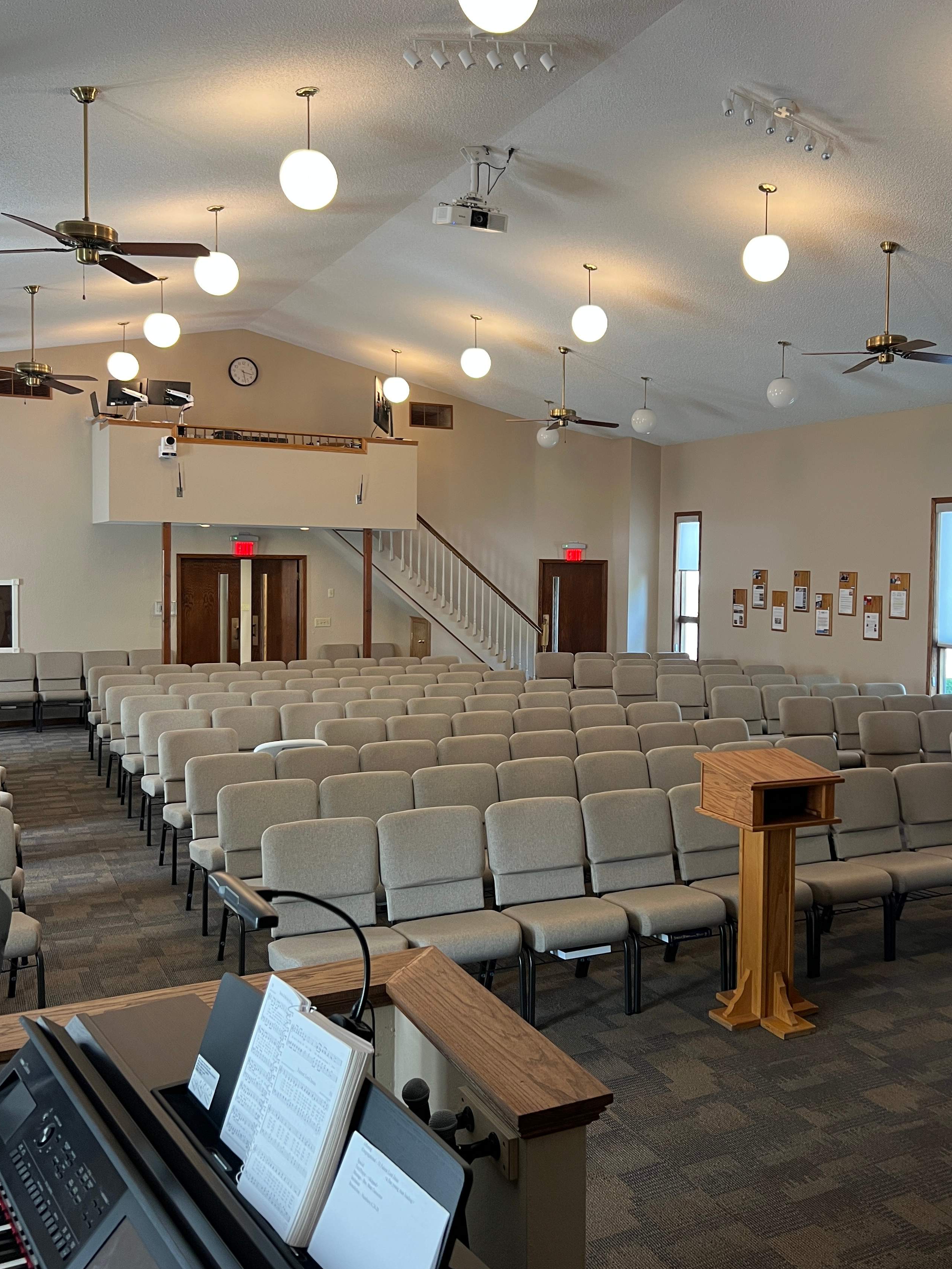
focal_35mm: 31
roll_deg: +0.2
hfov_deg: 45.2
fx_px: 1137
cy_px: 605
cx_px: 560
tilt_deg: -2.3
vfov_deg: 58.3
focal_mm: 5.7
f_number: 1.5
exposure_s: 1/60
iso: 80
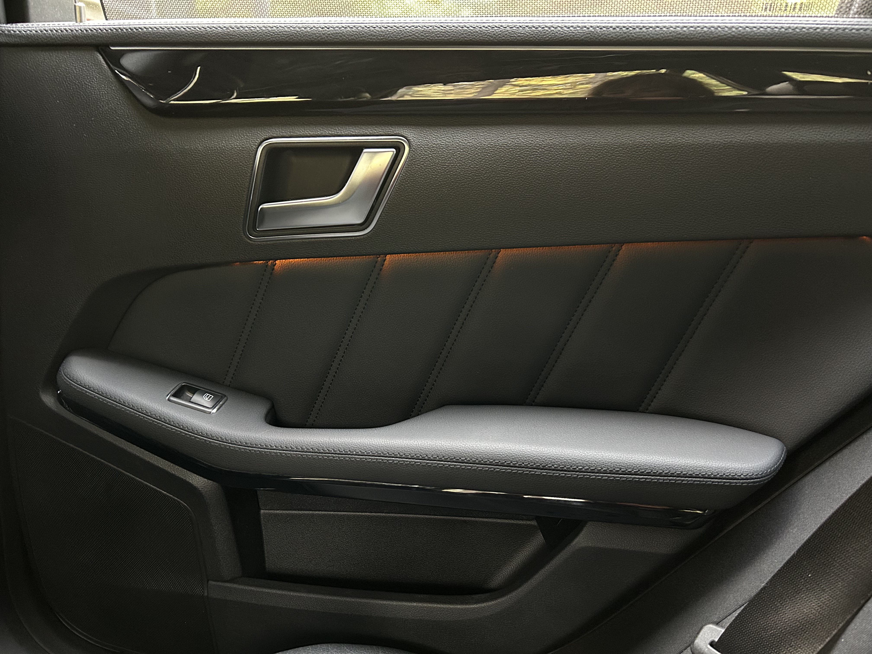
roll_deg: -1.2
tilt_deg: -14.9
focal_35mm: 26
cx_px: 436
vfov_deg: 53.1
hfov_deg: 67.3
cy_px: 327
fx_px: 655
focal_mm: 5.7
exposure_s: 1/30
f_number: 1.5
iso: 640
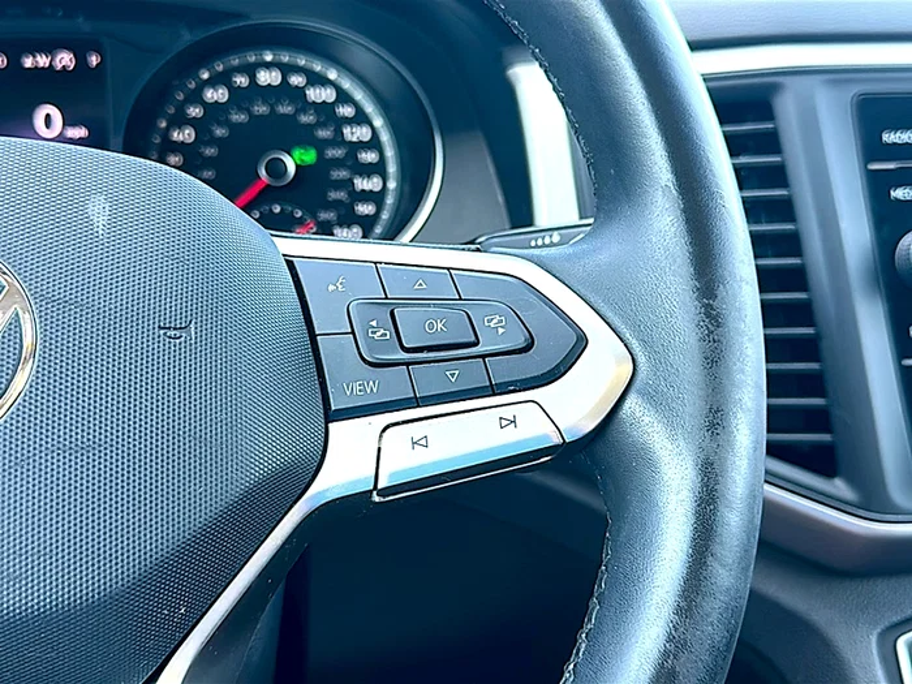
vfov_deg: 37.7
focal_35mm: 38
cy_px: 342
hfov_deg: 49.0
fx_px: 1001
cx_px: 456
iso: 64
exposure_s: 1/82
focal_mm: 6.86
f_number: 1.78
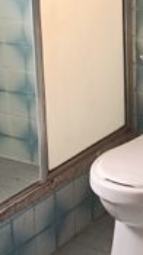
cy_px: 92
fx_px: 673
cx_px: 131
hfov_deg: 12.0
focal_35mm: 100
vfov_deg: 21.3
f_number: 1.7
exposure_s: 1/120
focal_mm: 5.24
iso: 1076
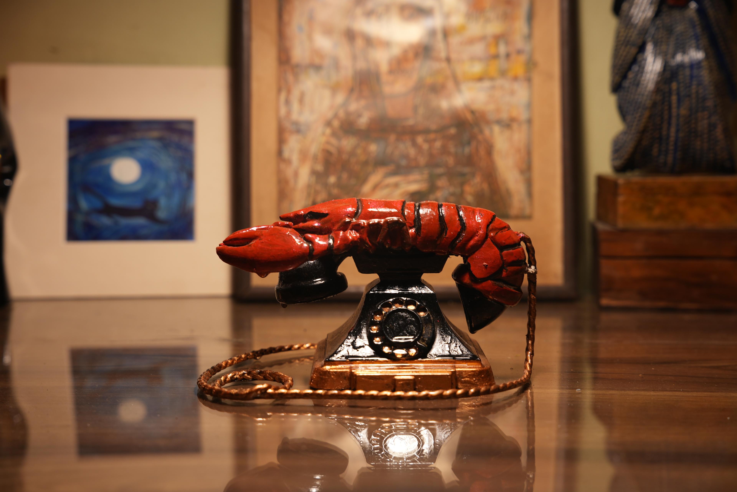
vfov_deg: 23.4
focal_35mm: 58
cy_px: 246
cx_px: 368
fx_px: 1186
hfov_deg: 34.5
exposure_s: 1/25
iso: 200
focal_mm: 57.9
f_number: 4.5
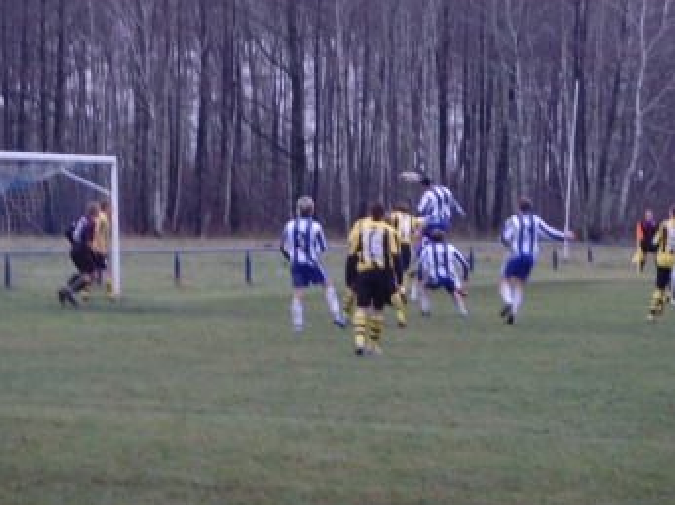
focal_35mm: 139
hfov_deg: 14.2
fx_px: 2709
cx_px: 316
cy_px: 175
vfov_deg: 10.6
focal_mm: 16
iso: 200
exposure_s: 1/45
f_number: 4.4
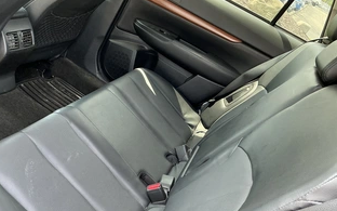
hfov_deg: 51.3
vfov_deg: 33.1
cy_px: 153
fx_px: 349
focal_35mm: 38
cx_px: 140
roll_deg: -30.2
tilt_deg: -29.2
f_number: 1.8
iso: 64
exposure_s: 1/114
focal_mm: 3
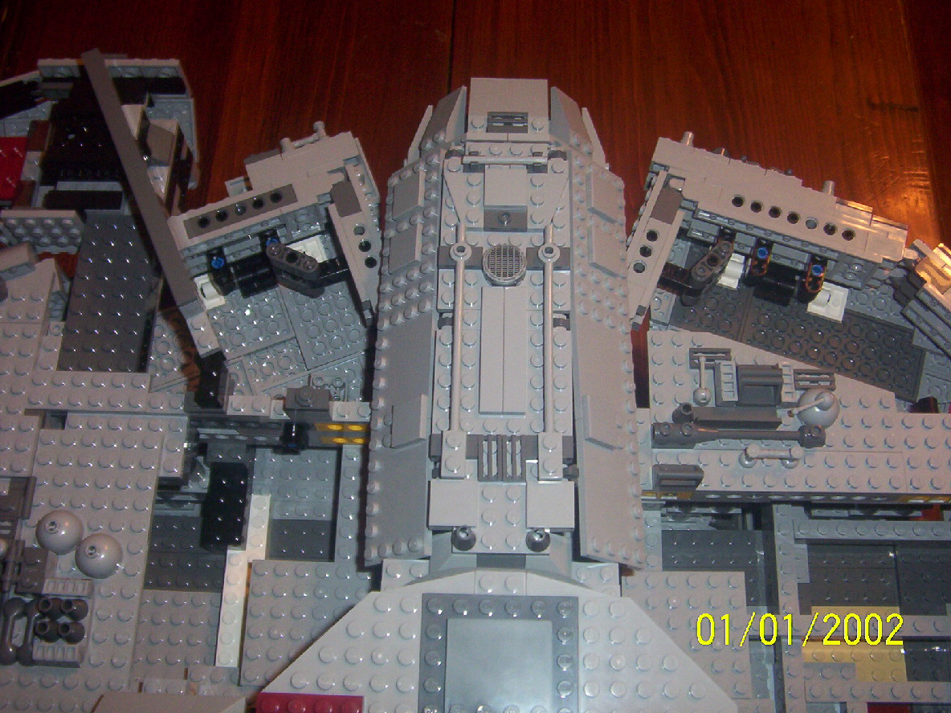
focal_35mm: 36
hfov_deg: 51.4
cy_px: 356
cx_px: 476
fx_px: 989
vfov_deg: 39.7
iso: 140
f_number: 2.76
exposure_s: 1/30
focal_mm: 5.54
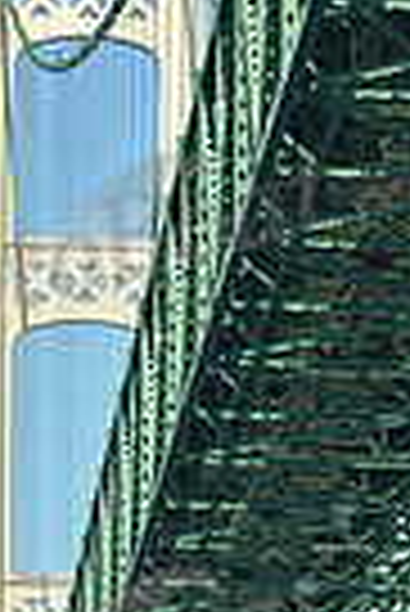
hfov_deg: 4.0
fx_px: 5793
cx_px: 687
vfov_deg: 6.0
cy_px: 832
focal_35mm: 340
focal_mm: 80
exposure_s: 1/1000
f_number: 7.1
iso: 320
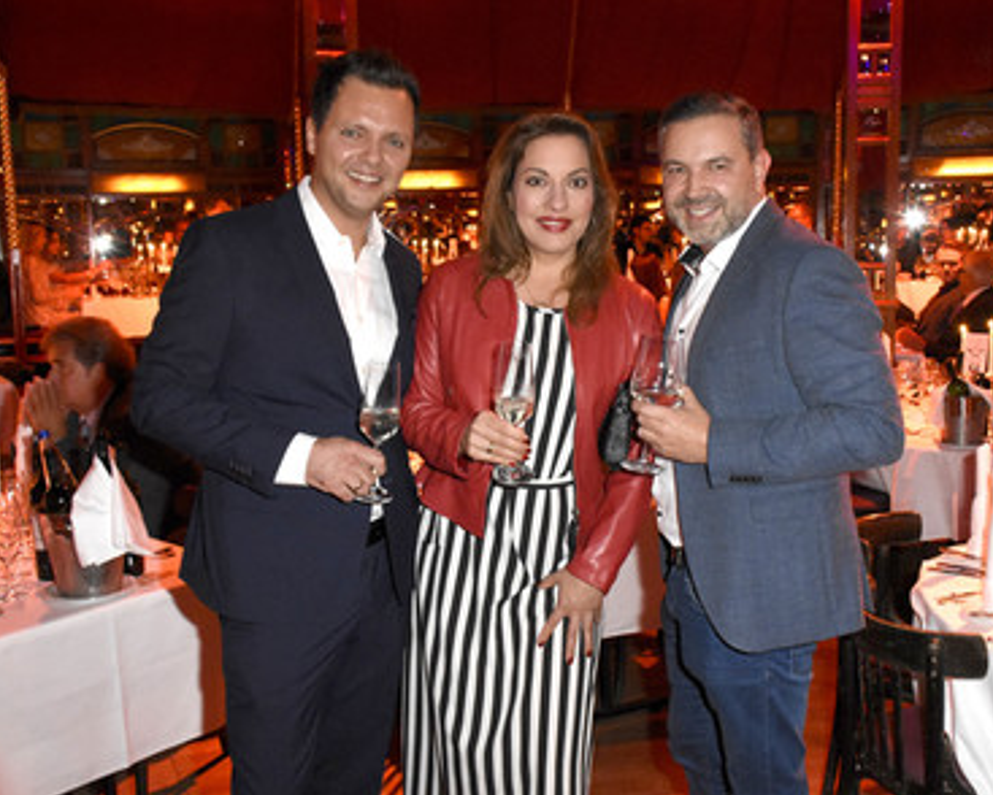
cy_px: 400
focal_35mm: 38
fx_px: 1117
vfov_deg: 39.2
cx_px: 515
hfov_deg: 47.9
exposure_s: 1/60
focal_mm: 22
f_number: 6.3
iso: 5000
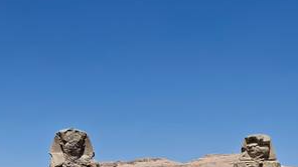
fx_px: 482
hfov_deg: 34.2
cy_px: 168
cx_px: 191
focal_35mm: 61
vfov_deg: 19.1
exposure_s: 1/2353
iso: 50
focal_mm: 5.54
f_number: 1.8
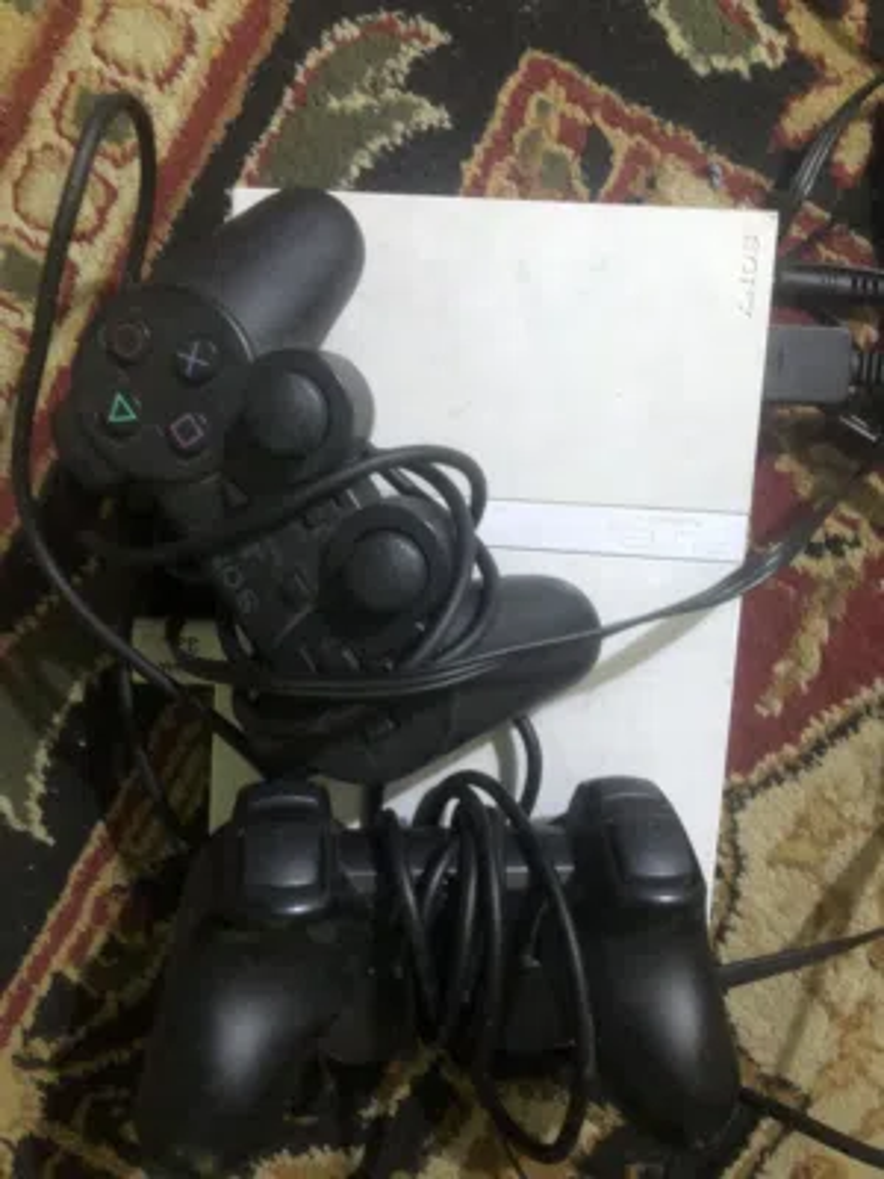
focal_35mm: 28
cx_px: 442
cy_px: 590
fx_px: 953
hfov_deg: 49.7
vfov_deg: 63.4
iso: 100
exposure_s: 1/6
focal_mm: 4
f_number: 1.8
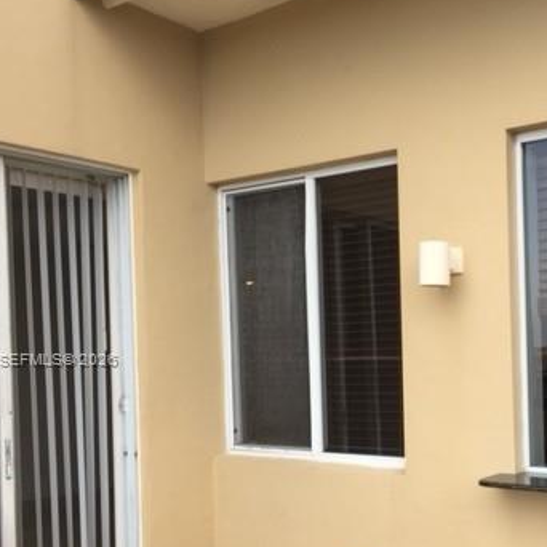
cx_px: 409
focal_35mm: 48
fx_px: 858
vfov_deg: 35.1
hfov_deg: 34.6
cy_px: 360
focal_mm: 4.15
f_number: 2.2
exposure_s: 1/273
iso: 32
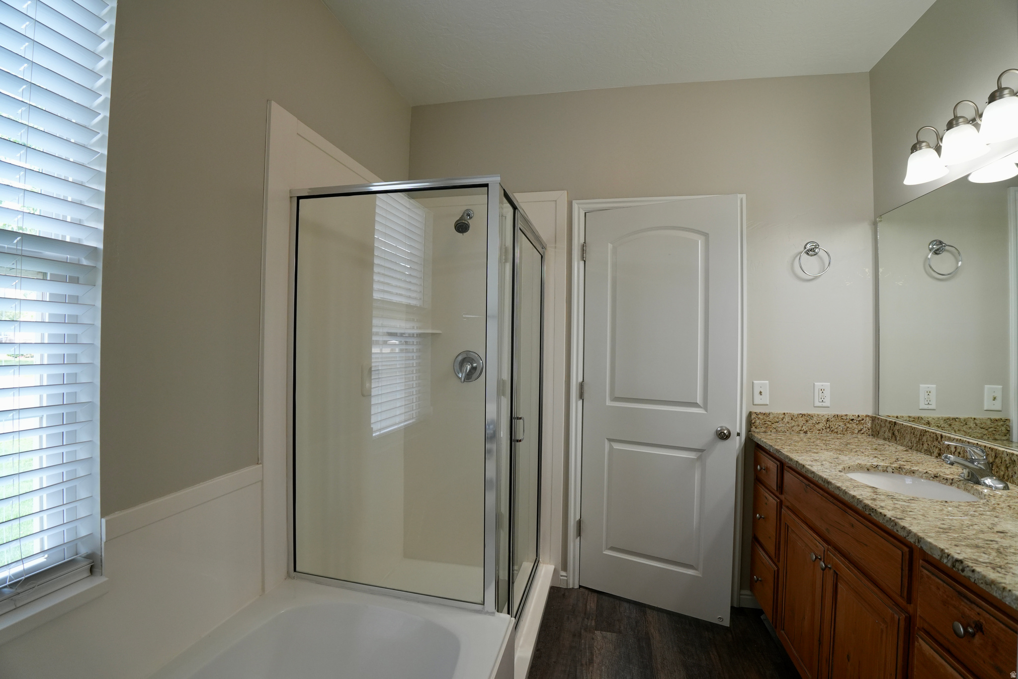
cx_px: 509
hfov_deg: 100.4
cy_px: 340
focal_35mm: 15
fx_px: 424
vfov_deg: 77.3
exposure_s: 1/160
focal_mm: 10
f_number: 4
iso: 500
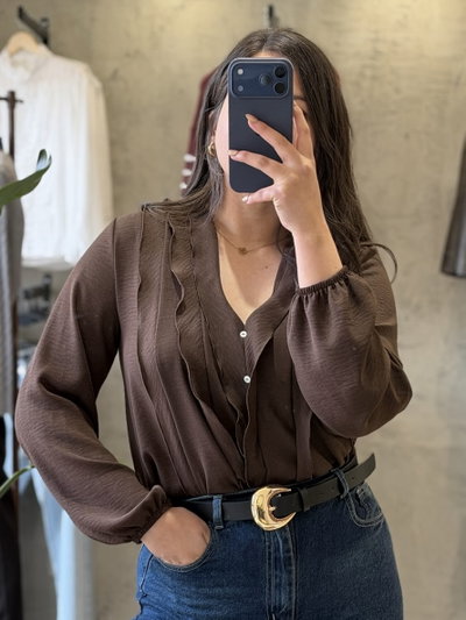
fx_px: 861
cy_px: 310
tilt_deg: -16.7
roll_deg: +0.3
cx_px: 233
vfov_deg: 39.6
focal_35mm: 48
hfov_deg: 30.3
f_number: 1.78
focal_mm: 6.76
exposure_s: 1/50
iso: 100
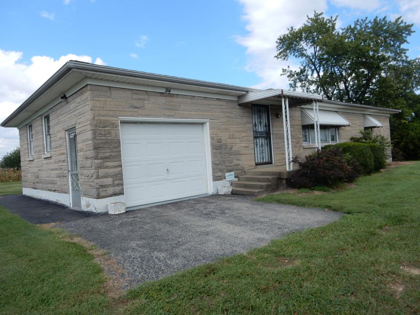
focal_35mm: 25
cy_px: 158
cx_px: 210
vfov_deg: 54.9
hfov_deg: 69.4
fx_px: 303
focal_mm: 4.5
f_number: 3.7
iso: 125
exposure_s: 1/1000
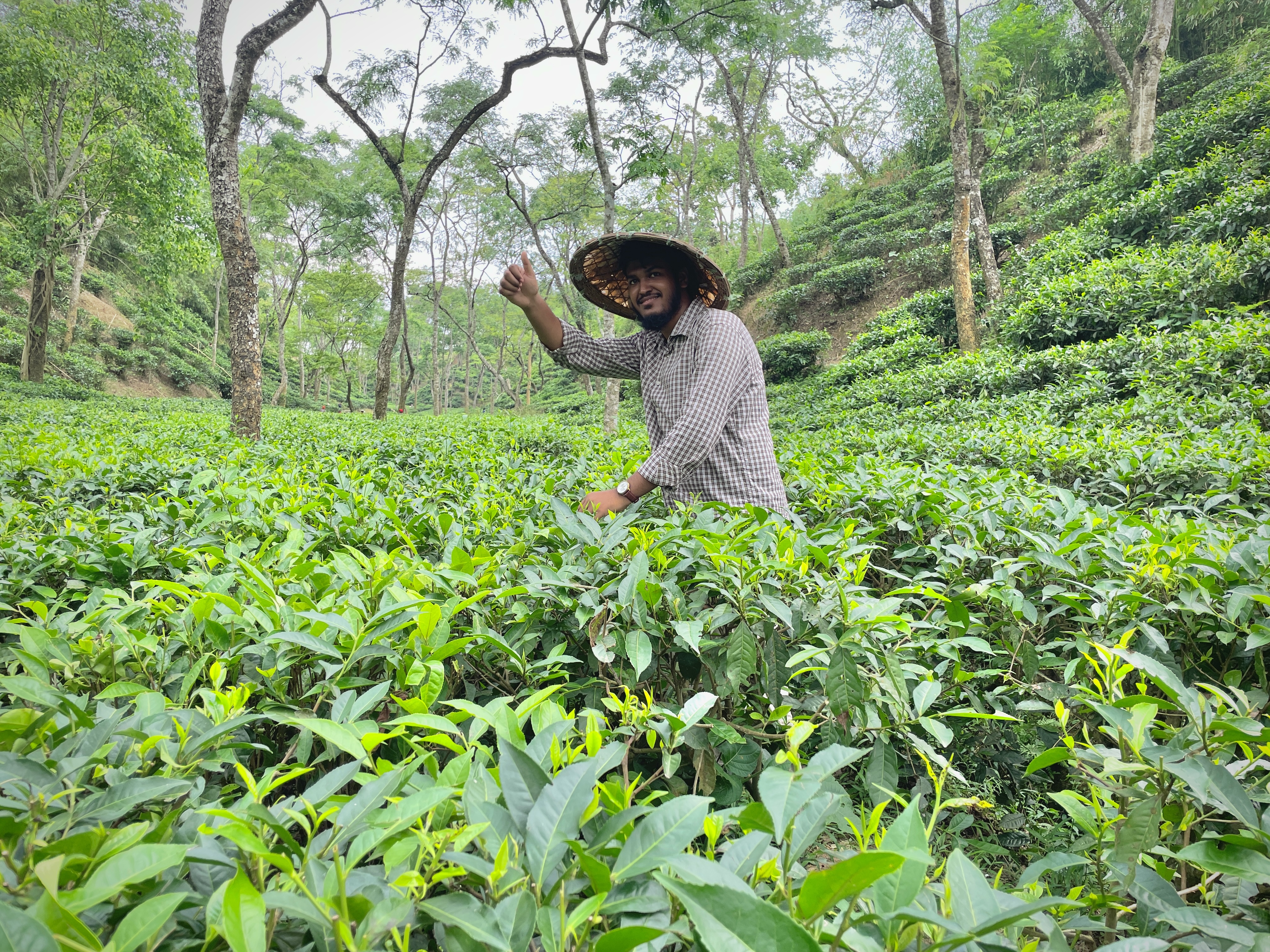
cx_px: 635
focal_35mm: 26
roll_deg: -1.1
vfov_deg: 53.1
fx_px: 954
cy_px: 476
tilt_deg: -2.6
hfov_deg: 67.3
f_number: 1.6
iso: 50
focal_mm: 4.2
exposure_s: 1/121
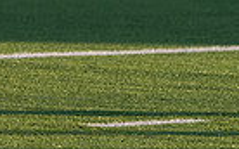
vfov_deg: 1.1
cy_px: -179
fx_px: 7667
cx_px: -237
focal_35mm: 1178
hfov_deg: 1.8
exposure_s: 1/1250
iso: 1000
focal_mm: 274
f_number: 5.6
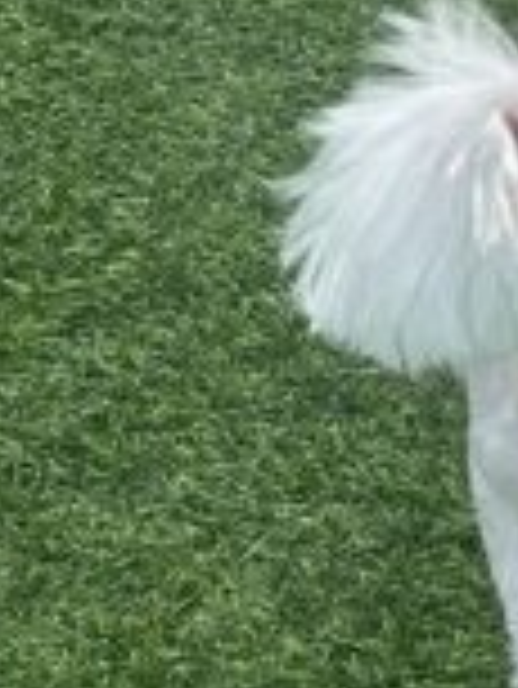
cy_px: -301
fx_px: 3467
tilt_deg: -49.6
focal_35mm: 174
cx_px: 595
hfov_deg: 8.5
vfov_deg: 11.0
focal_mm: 5.7
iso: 50
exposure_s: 1/1808
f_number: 1.5
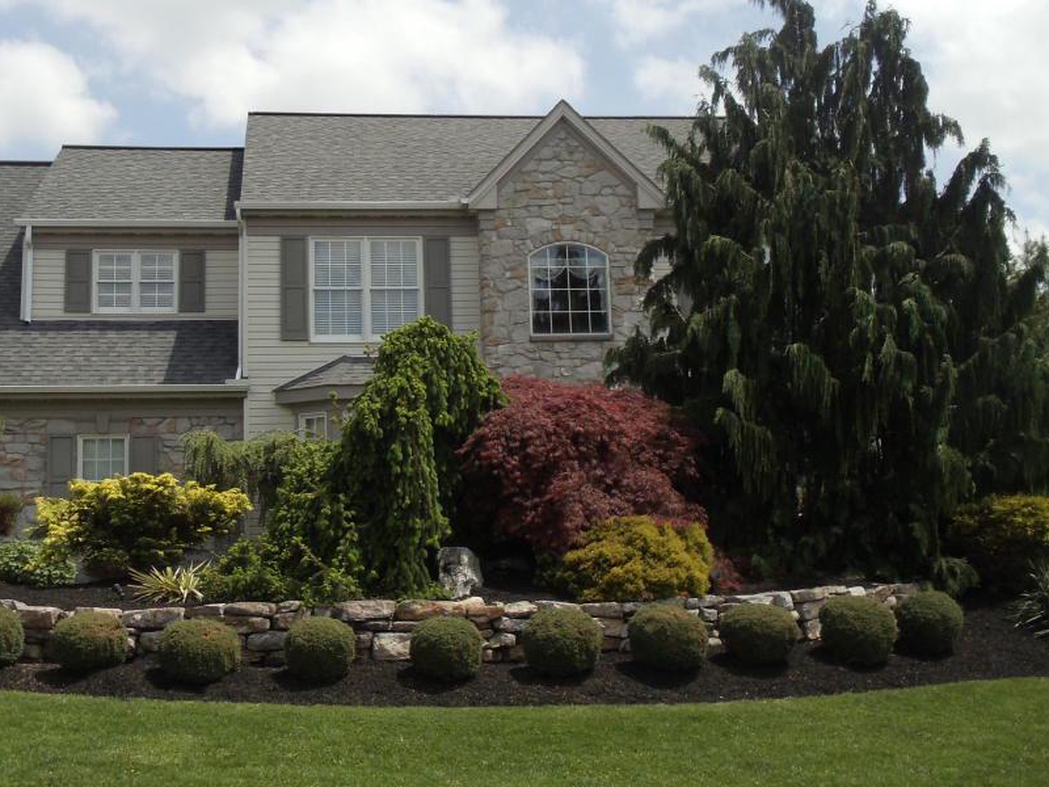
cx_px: 426
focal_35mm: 64
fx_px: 1939
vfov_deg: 22.9
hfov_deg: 30.2
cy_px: 304
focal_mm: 6.81
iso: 100
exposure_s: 1/320
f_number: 7.5
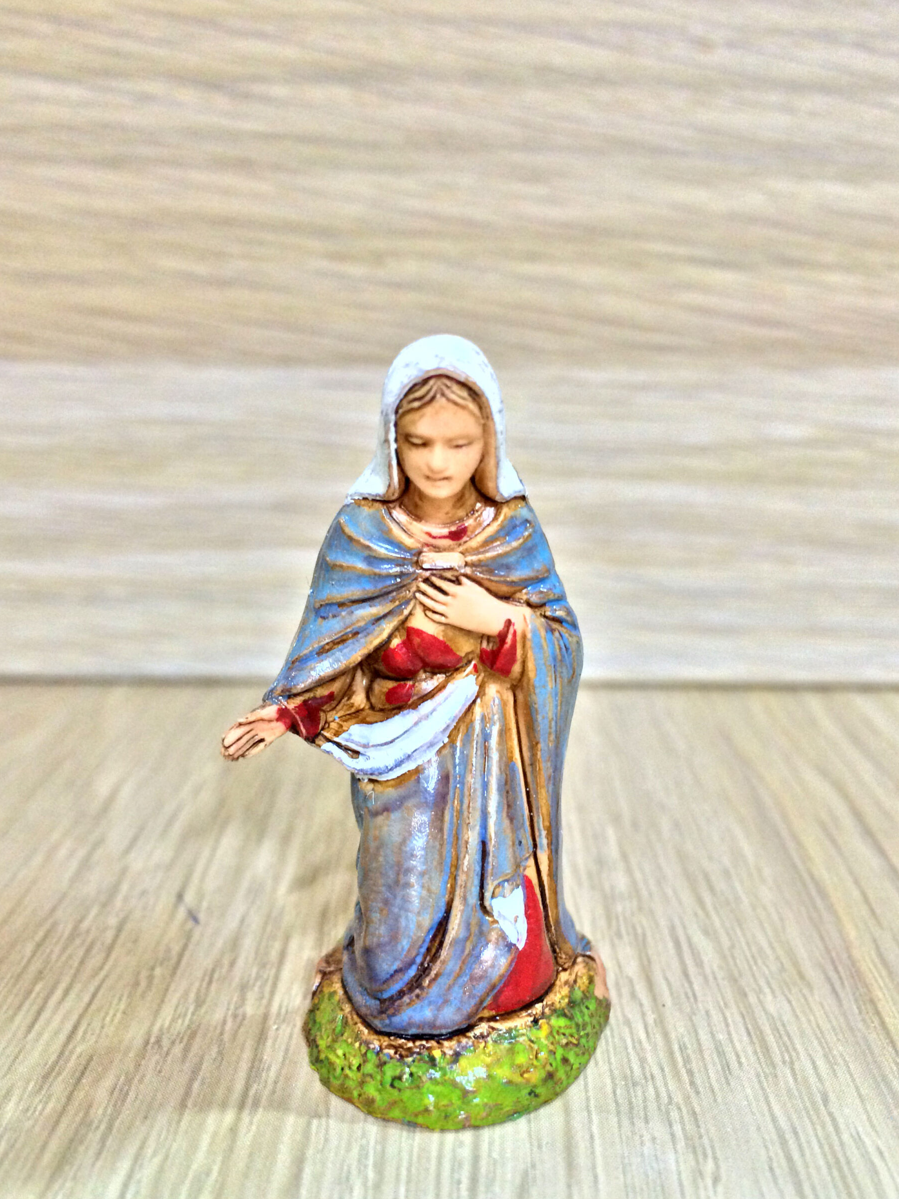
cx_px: 459
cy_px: 617
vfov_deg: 58.3
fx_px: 1074
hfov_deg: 45.4
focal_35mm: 31
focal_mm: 4.15
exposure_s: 1/25
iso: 250
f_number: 2.2
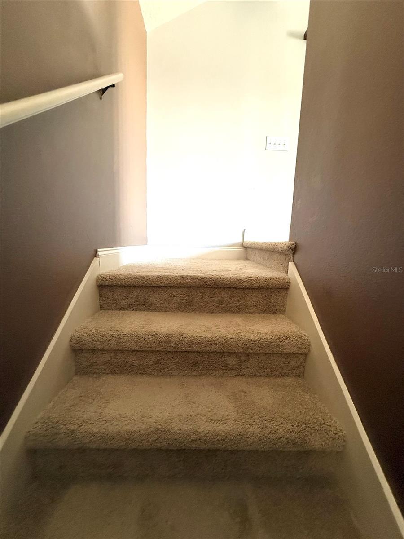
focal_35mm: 14
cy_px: 270
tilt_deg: -5.9
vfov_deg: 102.1
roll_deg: -1.9
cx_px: 202
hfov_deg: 85.7
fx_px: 218
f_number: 2.2
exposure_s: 1/60
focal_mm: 2.22
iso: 640
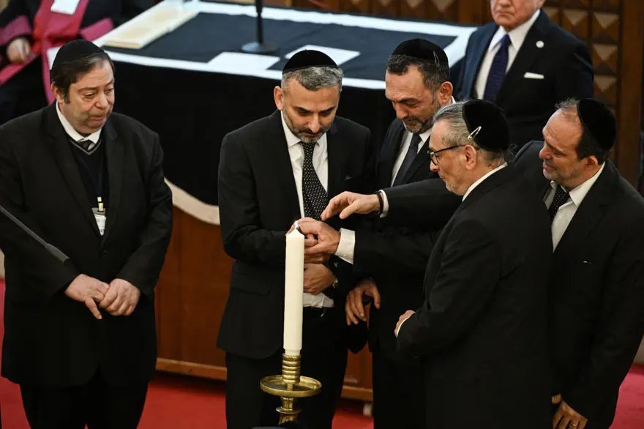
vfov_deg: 6.9
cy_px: 214
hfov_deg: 10.3
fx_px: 3576
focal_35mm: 200
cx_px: 322
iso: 4000
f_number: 3.5
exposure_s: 1/160
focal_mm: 200
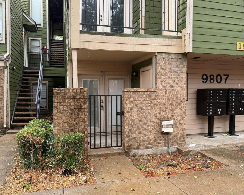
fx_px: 188
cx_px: 113
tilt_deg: -1.5
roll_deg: +0.5
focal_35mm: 26
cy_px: 99
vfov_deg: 54.9
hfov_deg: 66.0
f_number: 1.78
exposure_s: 1/175
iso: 64
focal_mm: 6.76
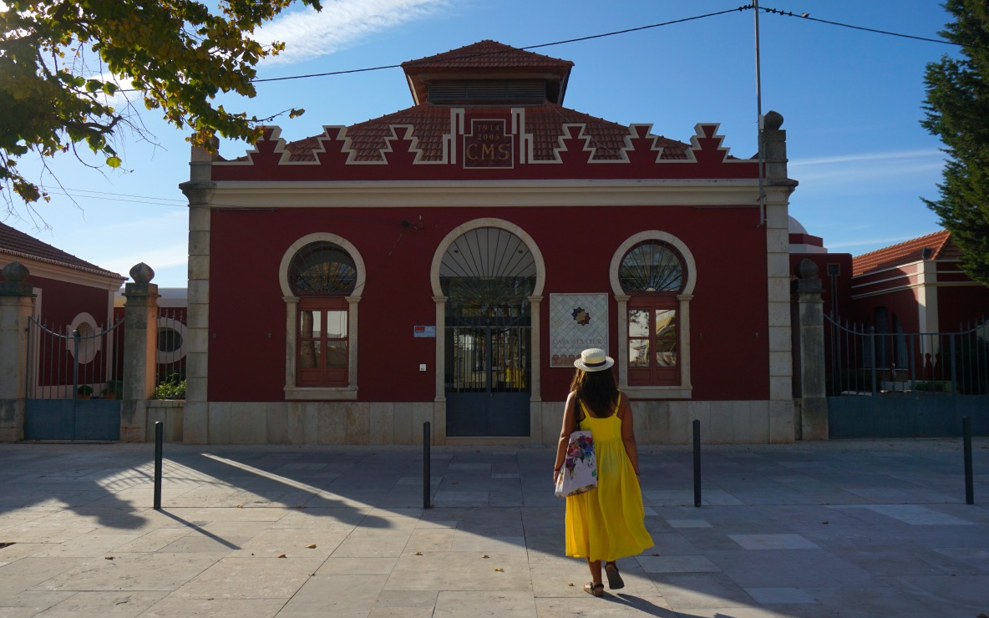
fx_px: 836
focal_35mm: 31
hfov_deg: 61.2
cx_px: 492
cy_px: 314
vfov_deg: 40.6
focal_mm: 20
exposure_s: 1/1600
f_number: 6.3
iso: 160
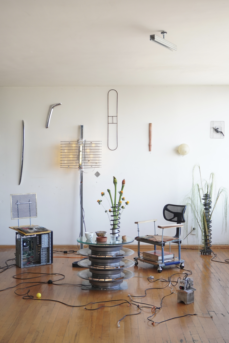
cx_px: 114
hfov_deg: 28.1
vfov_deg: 41.1
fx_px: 458
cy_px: 172
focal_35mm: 48
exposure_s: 1/50
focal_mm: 32
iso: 500
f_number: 5
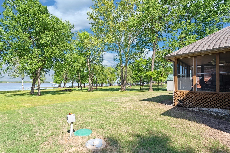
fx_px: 115
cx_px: 103
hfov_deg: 89.7
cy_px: 82
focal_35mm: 18
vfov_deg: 67.3
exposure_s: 1/80
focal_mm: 16
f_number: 9
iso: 200
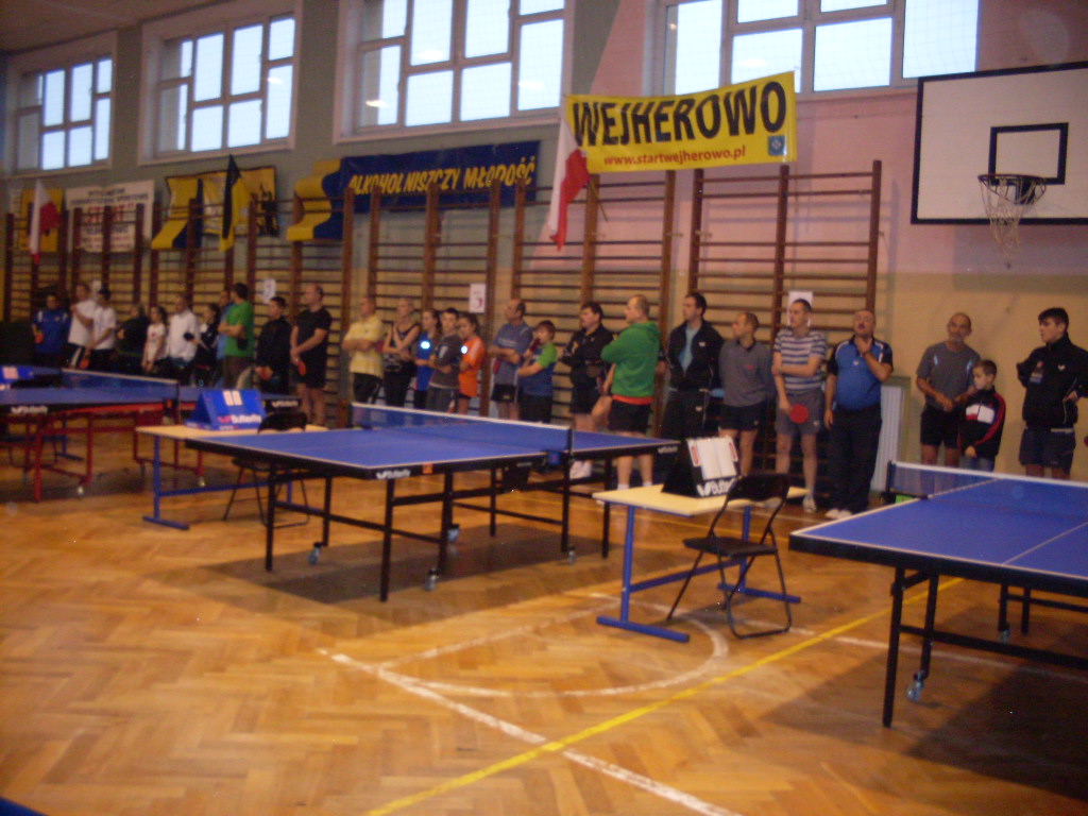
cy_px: 408
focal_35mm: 38
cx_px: 544
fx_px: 1194
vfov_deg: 37.7
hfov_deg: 49.0
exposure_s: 1/45
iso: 240
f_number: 2.8
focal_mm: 6.3
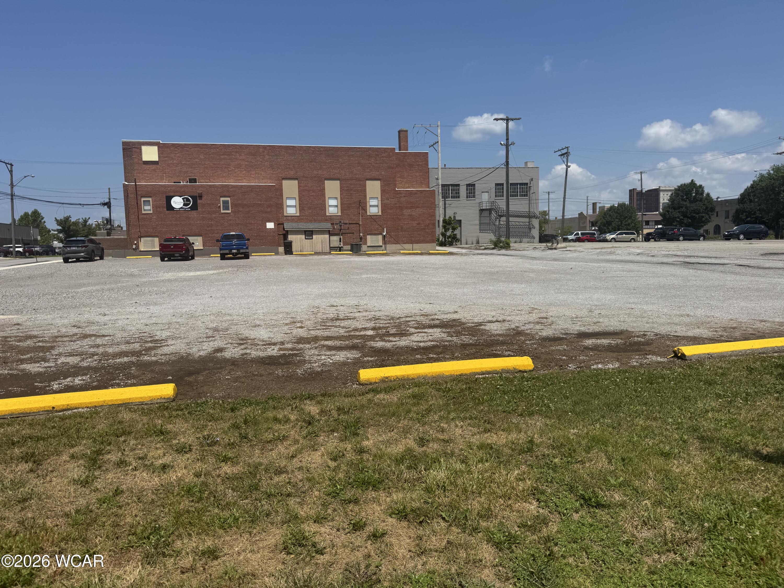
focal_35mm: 24
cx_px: 392
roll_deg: +2.3
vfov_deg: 56.8
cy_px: 294
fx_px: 544
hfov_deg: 71.6
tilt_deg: -5.4
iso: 80
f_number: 1.78
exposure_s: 1/7092
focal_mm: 6.76
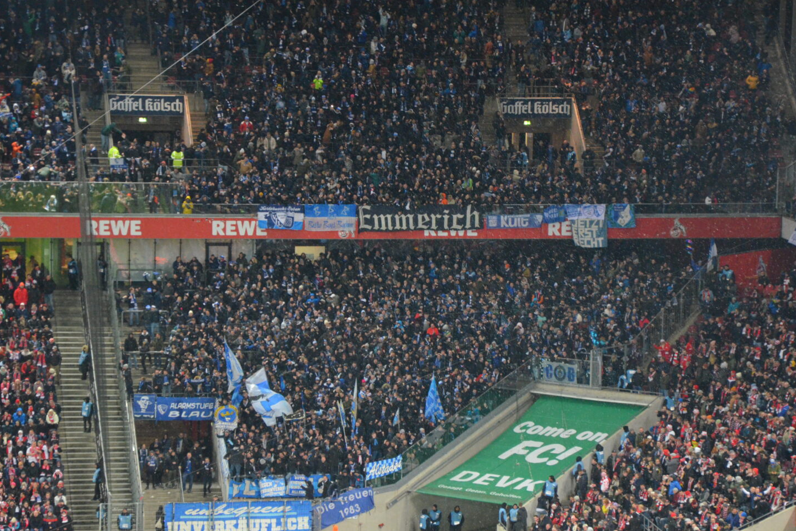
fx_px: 3860
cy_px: 290
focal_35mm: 175
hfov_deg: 11.8
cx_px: 409
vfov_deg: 7.9
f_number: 5.6
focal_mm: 105
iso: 3200
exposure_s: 1/100
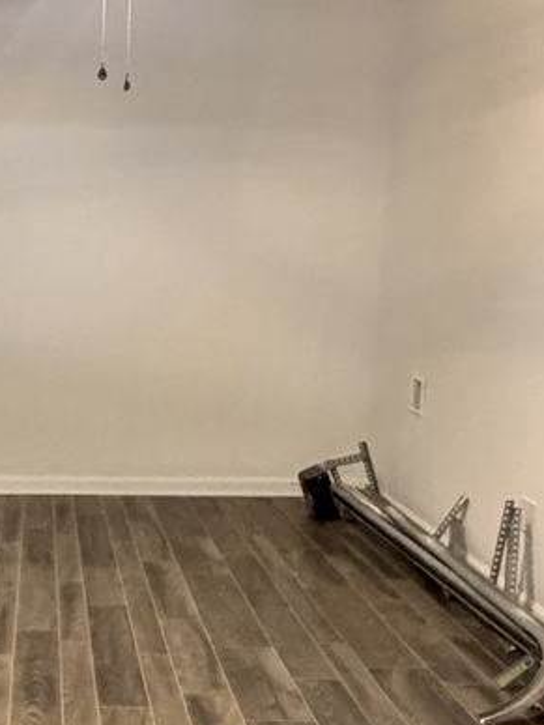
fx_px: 1090
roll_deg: +0.7
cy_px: 476
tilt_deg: -11.6
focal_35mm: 52
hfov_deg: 26.9
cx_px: 41
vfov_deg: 36.5
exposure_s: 1/60
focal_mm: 2.22
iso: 800
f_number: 2.2
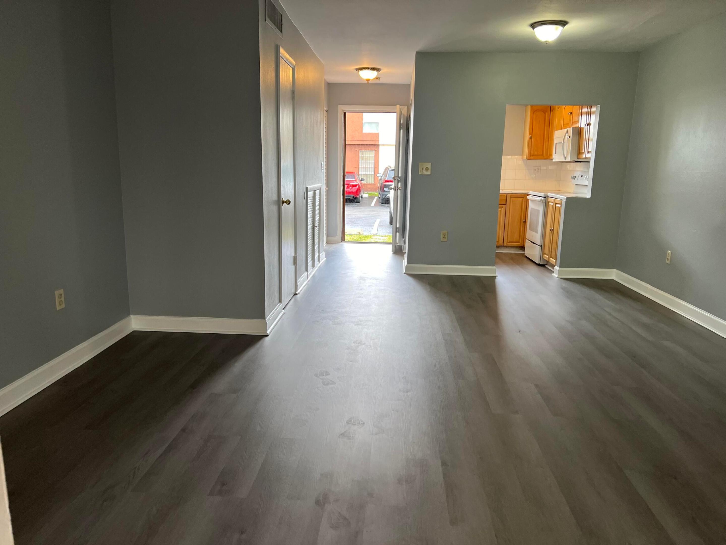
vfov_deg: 53.1
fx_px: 545
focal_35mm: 26
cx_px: 363
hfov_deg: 67.3
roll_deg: -1.2
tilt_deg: -12.0
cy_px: 272
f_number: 1.5
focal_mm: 5.7
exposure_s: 1/120
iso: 125
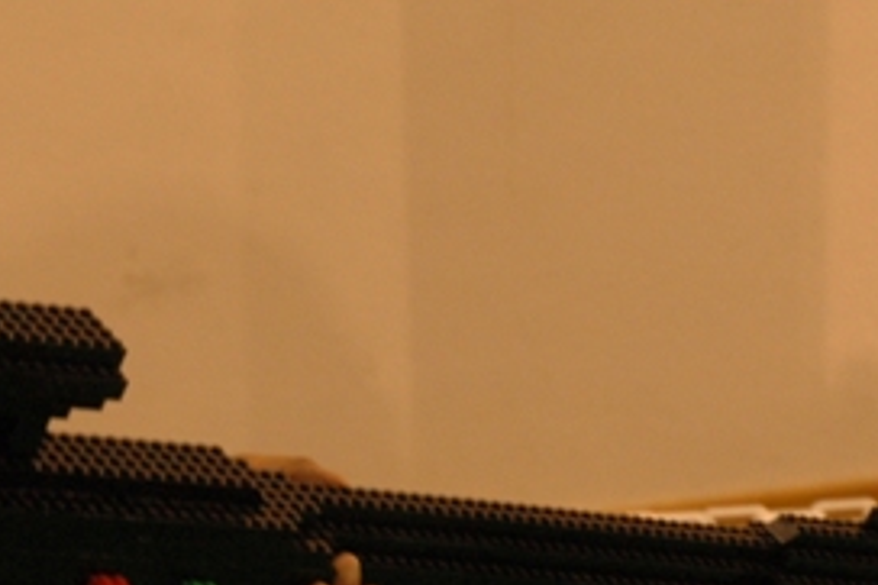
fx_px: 4948
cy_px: 604
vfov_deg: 6.7
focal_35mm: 203
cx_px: 342
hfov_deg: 10.1
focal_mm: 46
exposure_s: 1/40
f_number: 5.6
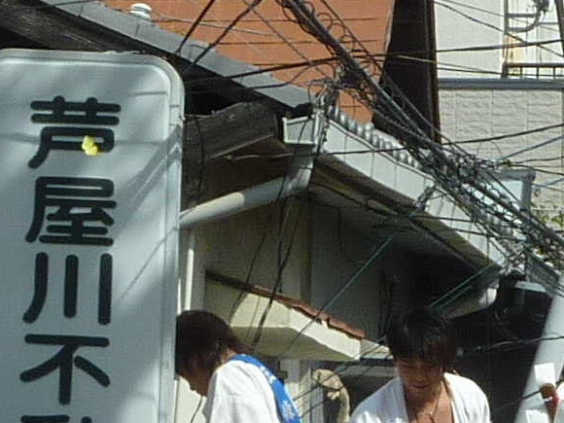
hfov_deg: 2.6
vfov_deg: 2.0
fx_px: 12318
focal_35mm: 756
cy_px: 571
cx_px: 611
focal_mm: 19.5
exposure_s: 1/640
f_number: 5.6
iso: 80
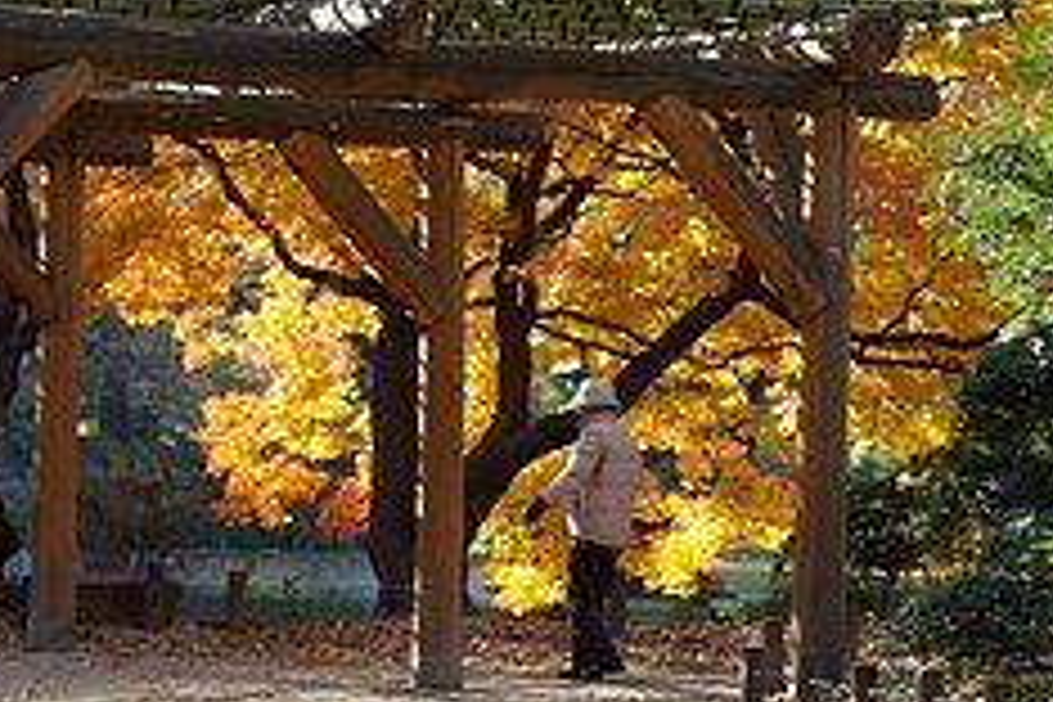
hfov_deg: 8.9
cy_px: 259
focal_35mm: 230
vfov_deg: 6.0
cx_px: 648
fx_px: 6727
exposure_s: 1/180
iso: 100
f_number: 3.5
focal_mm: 70
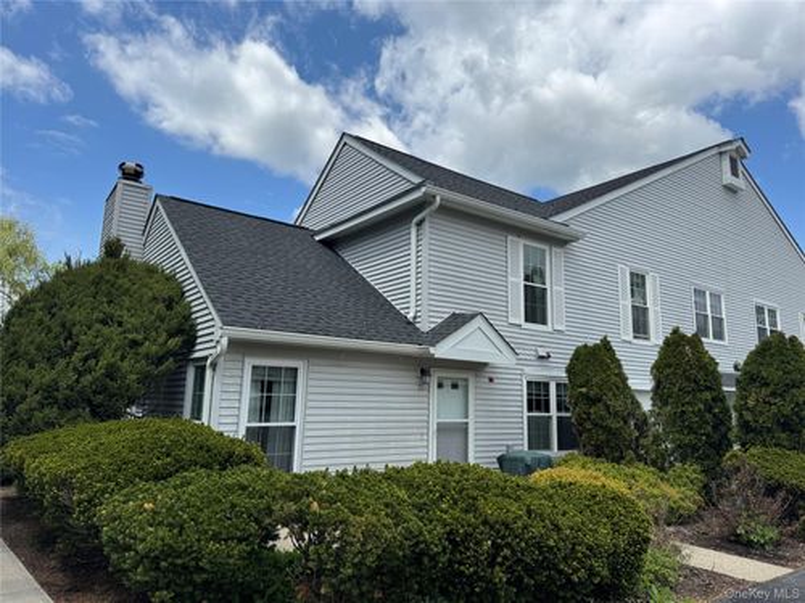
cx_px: 402
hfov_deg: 71.6
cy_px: 302
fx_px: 558
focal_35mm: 24
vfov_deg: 56.8
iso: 80
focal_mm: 6.76
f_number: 1.78
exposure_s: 1/5348
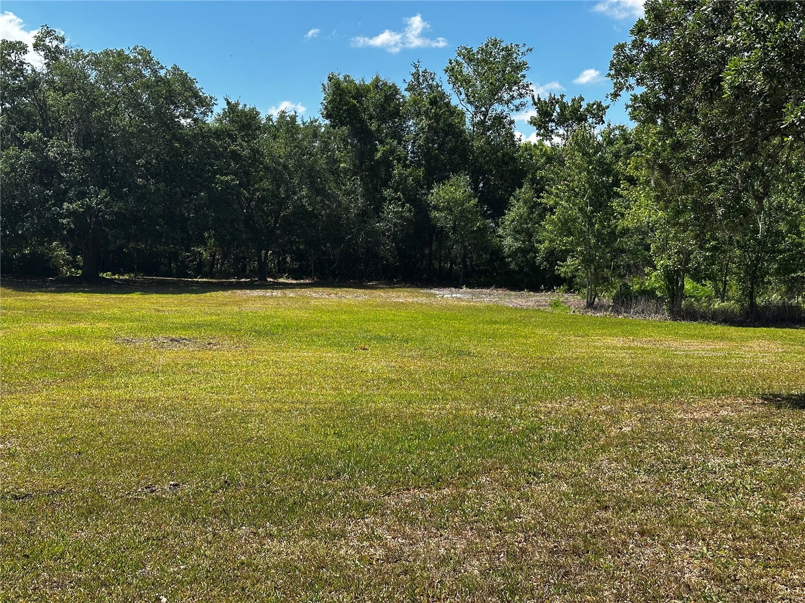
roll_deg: -1.7
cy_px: 302
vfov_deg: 30.3
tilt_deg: -3.3
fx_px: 1116
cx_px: 402
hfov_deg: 39.7
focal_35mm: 48
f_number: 1.78
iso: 64
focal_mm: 6.86
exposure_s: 1/2410
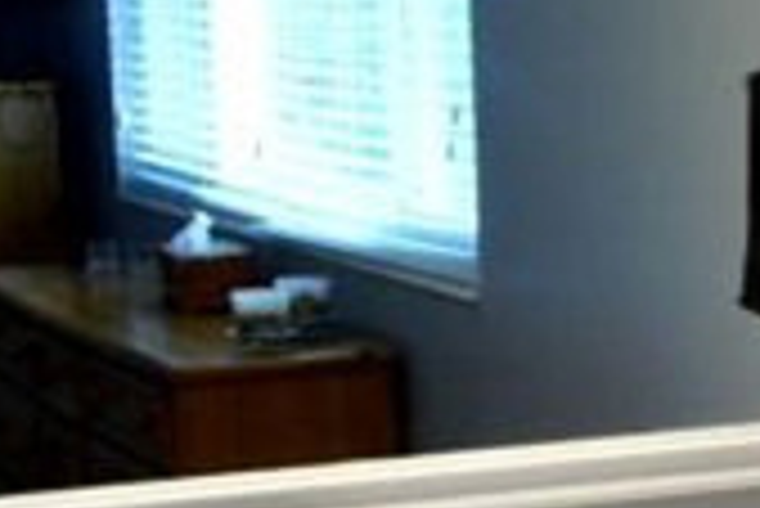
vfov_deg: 10.2
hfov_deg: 15.0
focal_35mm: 134
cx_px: 747
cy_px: 526
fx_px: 2831
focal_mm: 6.11
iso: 200
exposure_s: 1/36
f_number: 3.3
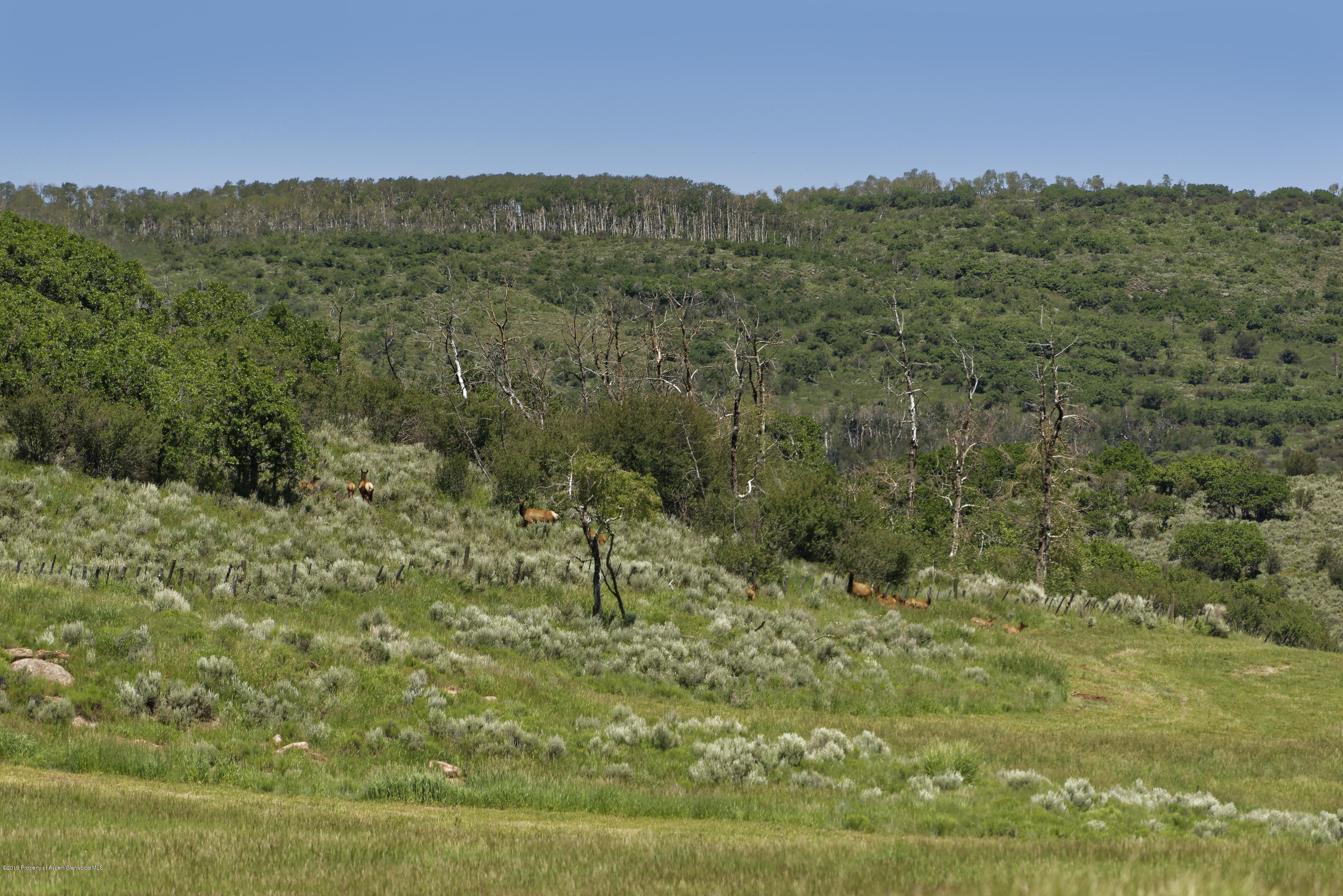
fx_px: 11194
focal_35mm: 300
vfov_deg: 4.6
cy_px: 448
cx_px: 672
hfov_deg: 6.9
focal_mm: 300
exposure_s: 1/2000
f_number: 7.1
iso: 320
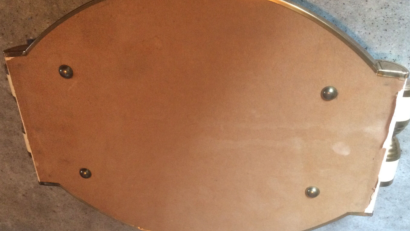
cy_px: 147
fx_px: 413
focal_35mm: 38
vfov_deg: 31.0
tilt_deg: -56.3
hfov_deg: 52.8
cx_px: 208
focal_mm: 4.15
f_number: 2.2
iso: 250
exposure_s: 1/25
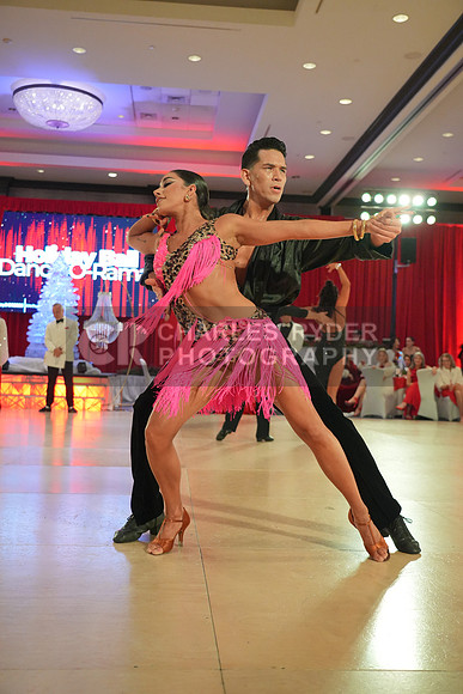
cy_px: 347
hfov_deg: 34.2
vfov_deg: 49.5
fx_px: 752
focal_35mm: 39
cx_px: 232
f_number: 4
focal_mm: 39
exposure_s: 1/400
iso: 4000
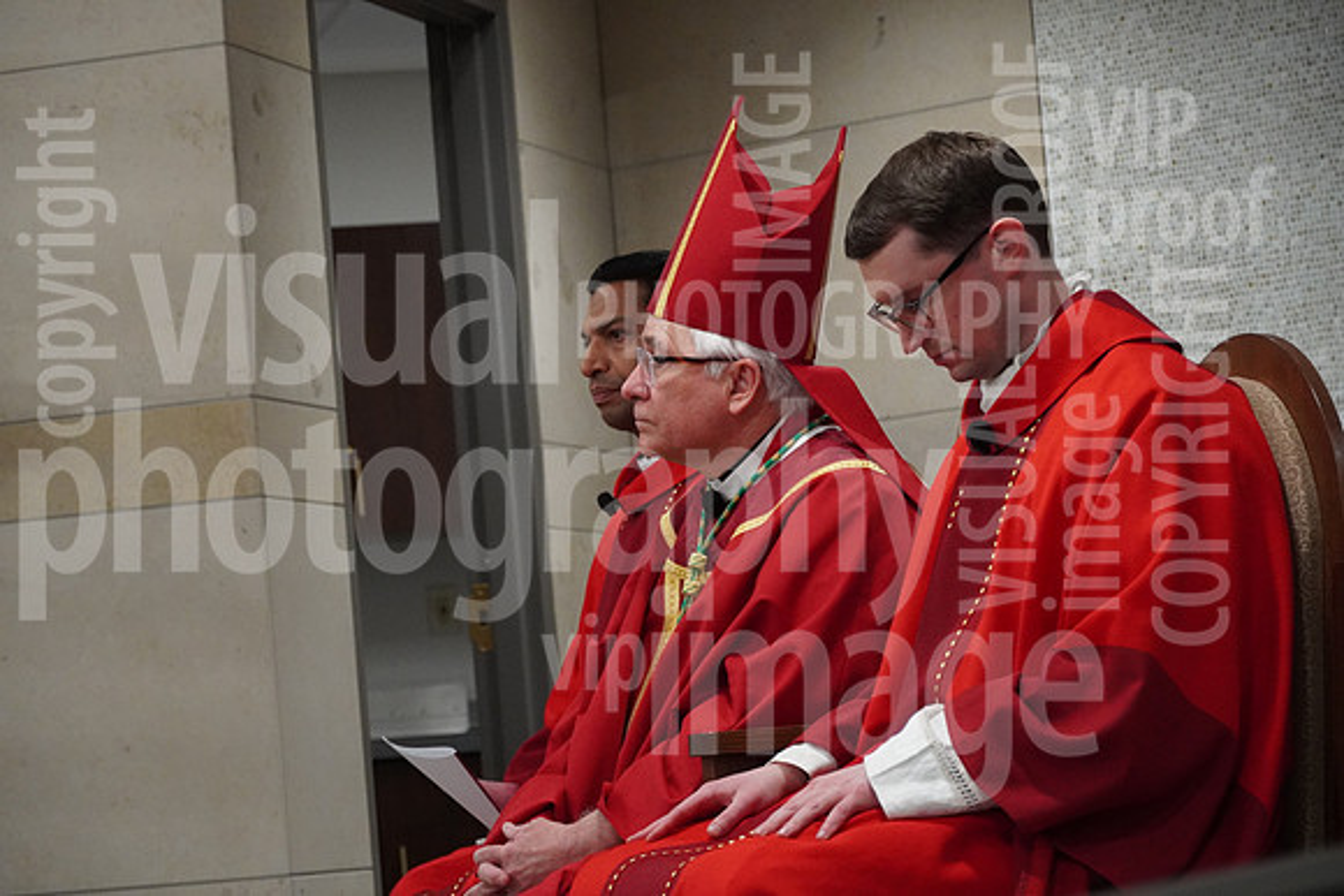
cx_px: 672
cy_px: 448
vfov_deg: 11.7
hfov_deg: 17.5
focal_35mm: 117
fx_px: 4369
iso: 4000
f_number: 5.6
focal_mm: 78
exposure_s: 1/250
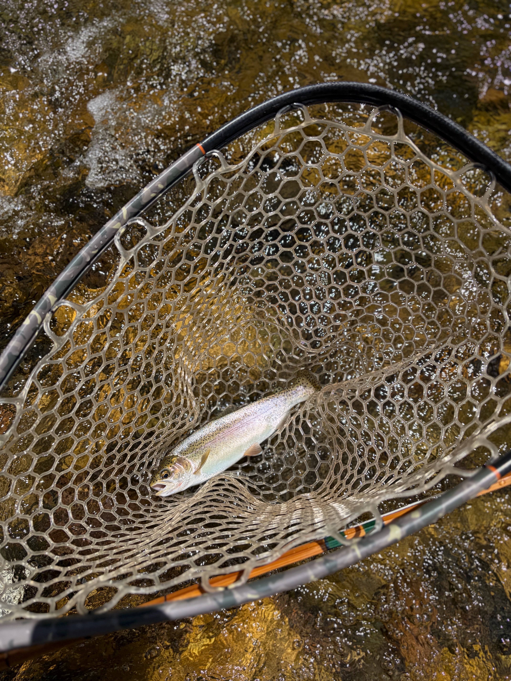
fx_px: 512
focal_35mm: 26
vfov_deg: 67.3
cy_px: 340
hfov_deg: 53.1
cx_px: 256
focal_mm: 5.96
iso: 64
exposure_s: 1/4950
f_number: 1.6
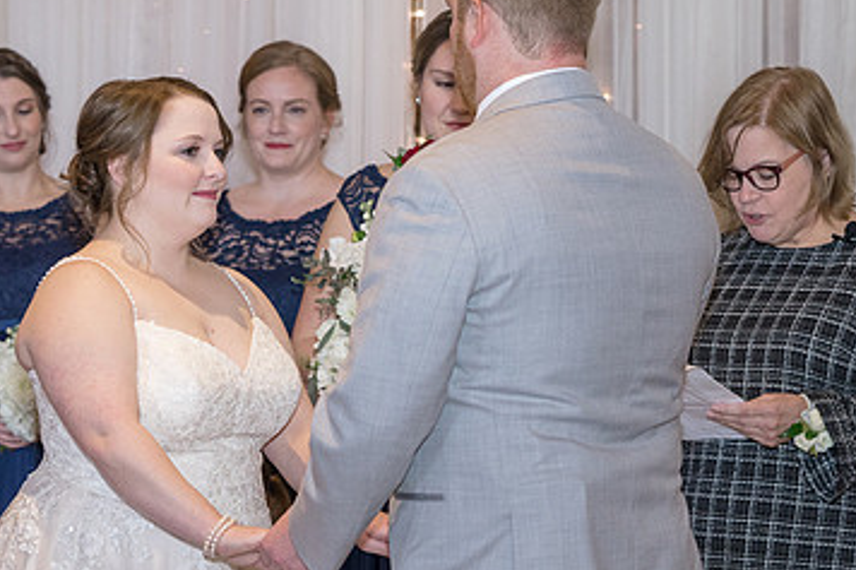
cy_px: 274
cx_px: 250
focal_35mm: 146
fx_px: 3470
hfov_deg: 14.0
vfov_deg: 9.4
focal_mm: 80
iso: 2000
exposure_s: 1/250
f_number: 4
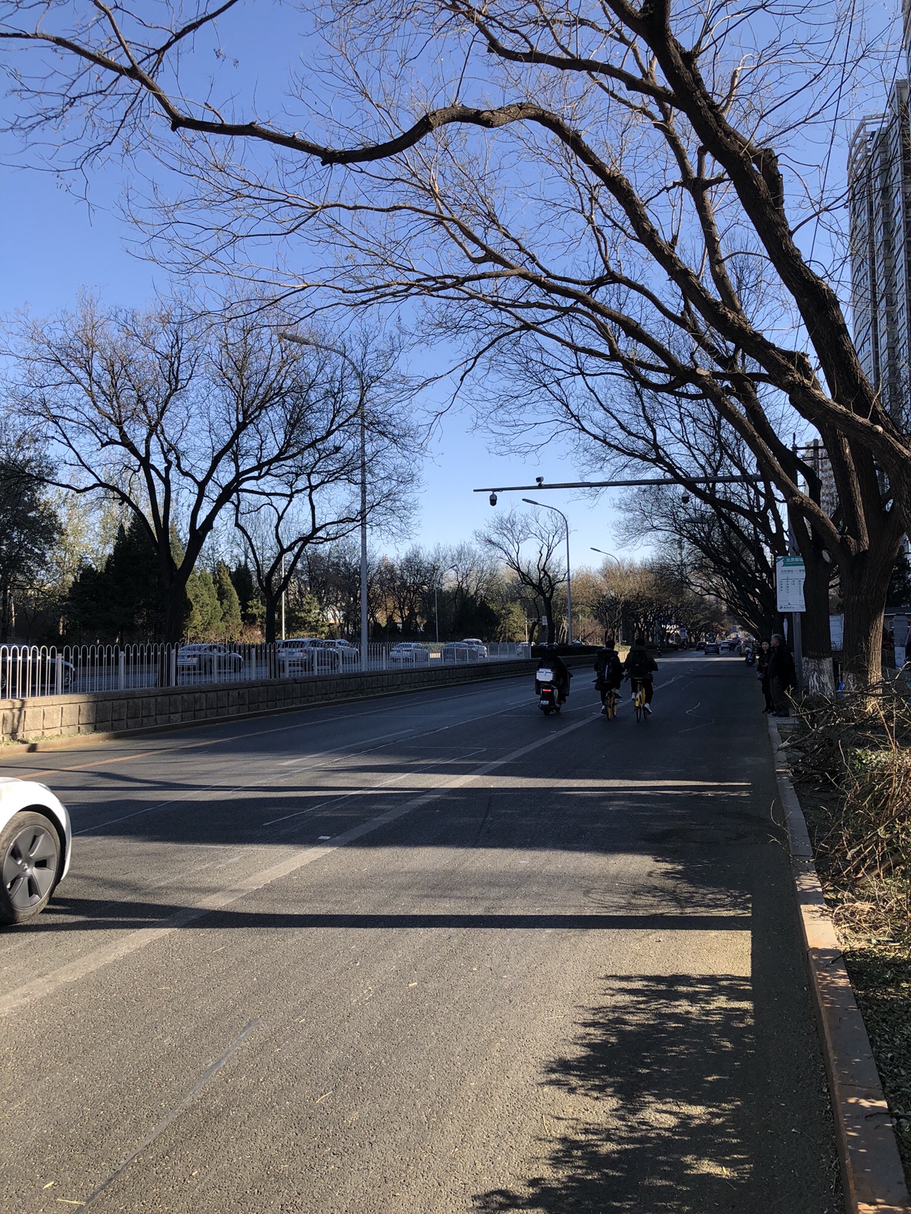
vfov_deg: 63.4
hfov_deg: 49.7
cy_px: 607
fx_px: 983
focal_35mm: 28
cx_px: 456
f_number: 1.8
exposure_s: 1/800
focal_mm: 4
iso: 20
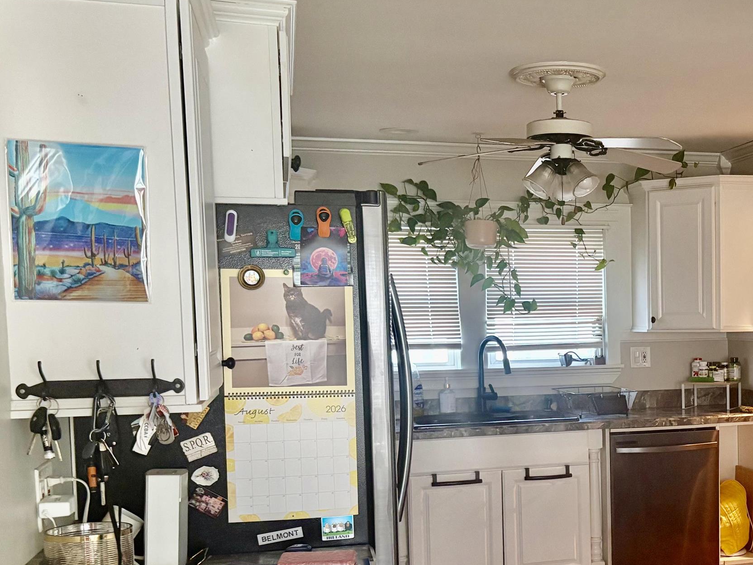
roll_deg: +1.0
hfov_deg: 37.5
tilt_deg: -4.8
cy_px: 395
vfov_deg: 30.0
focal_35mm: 48
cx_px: 652
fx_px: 1044
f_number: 1.6
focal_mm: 5.96
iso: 250
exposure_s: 1/60
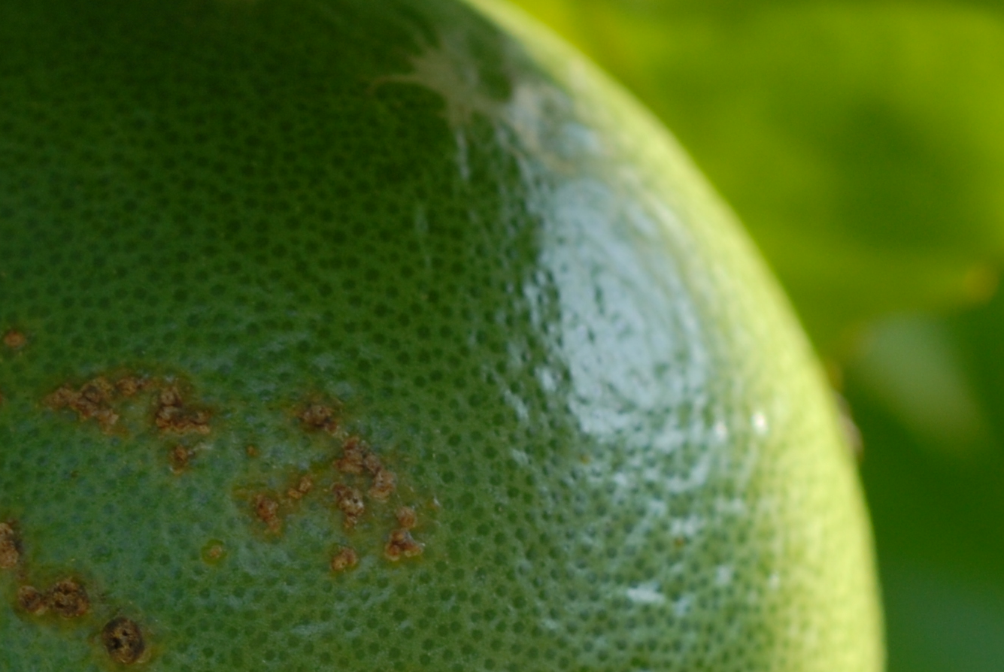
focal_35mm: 261
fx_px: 7289
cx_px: -74
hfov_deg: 7.8
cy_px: 586
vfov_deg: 5.3
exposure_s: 1/160
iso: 200
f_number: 6.3
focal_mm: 60
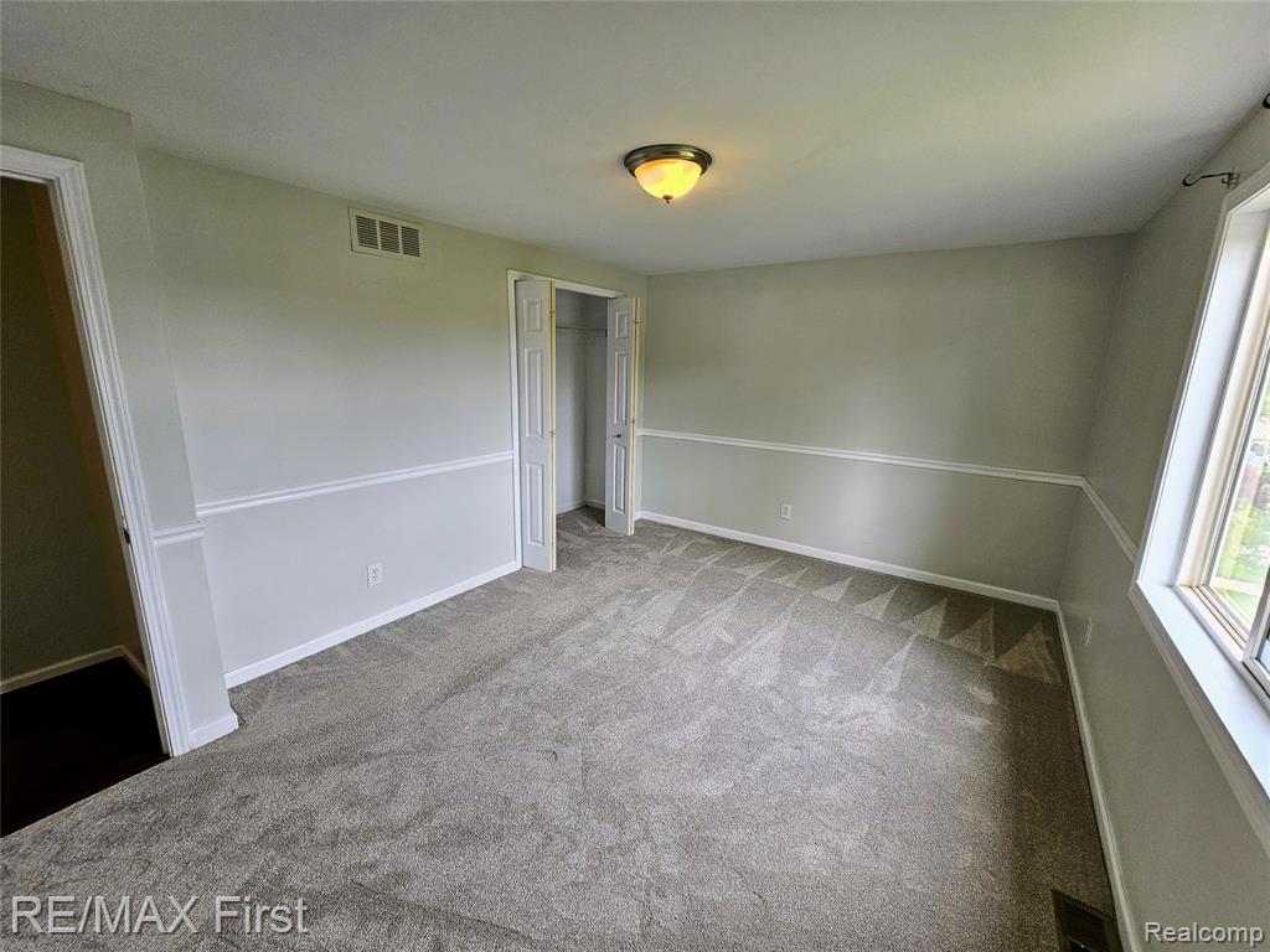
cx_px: 635
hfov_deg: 106.2
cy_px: 476
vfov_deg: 89.9
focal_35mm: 13
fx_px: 477
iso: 80
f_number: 2.2
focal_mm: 2.2
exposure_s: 1/120
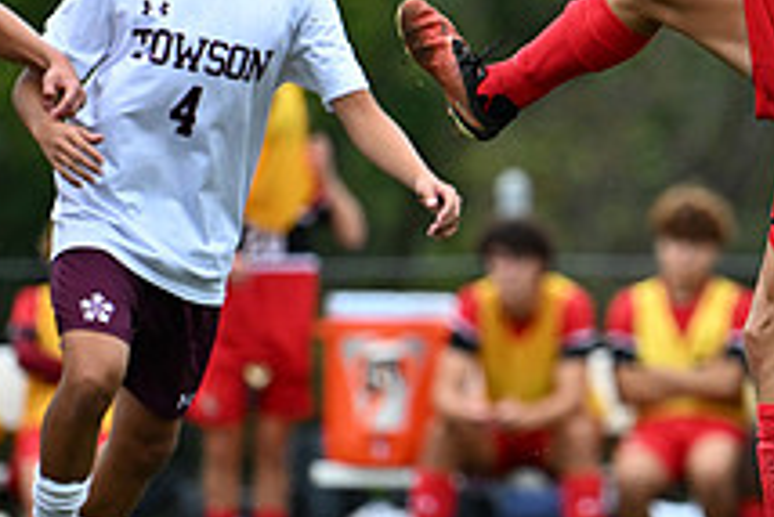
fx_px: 23278
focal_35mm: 1082
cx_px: 731
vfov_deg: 1.3
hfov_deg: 1.9
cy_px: 190
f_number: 4.5
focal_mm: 400
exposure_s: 1/1600
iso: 2200
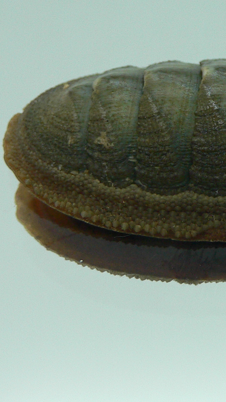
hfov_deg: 16.3
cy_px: 164
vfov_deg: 29.3
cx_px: 248
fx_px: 767
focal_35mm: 72
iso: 100
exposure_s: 1/60
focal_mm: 4.6
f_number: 2.8
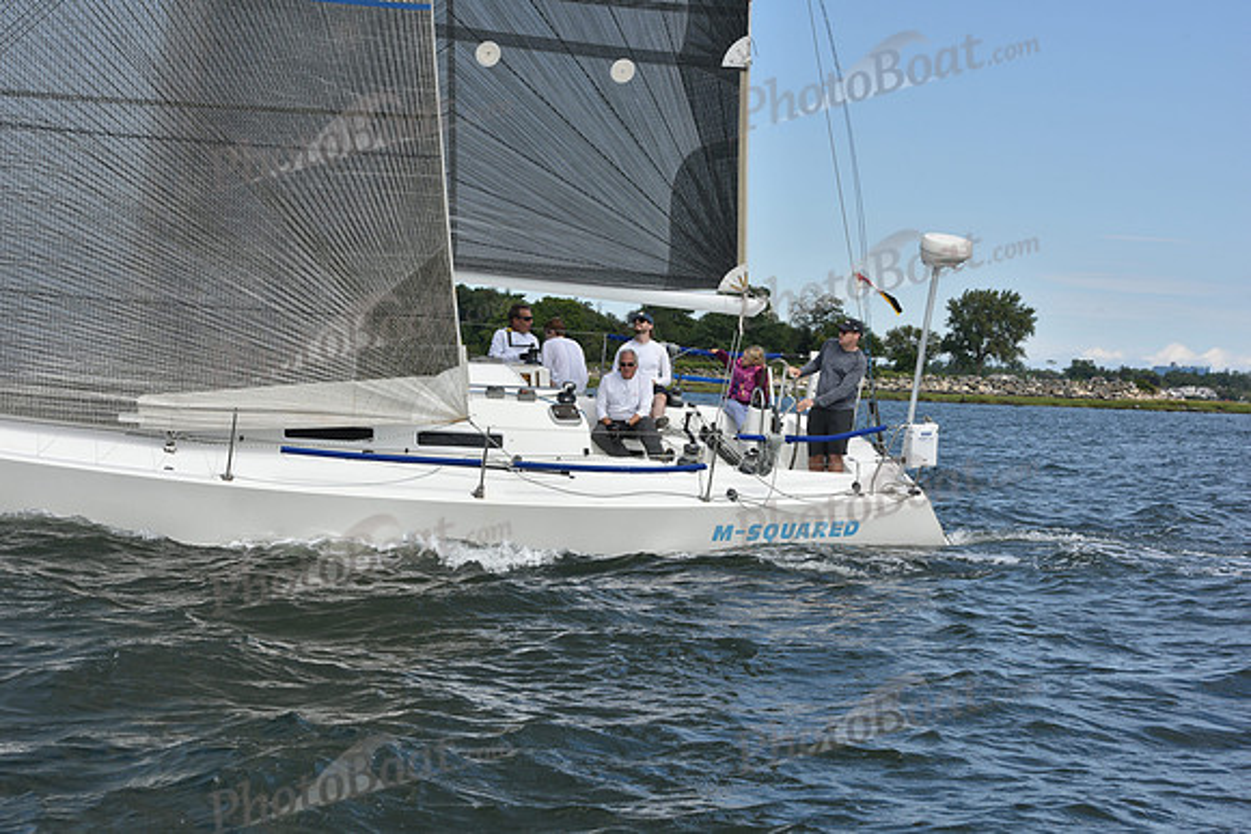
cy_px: 417
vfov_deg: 16.7
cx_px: 626
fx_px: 2850
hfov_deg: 24.8
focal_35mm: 82
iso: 320
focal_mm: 82
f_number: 10
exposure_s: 1/1000
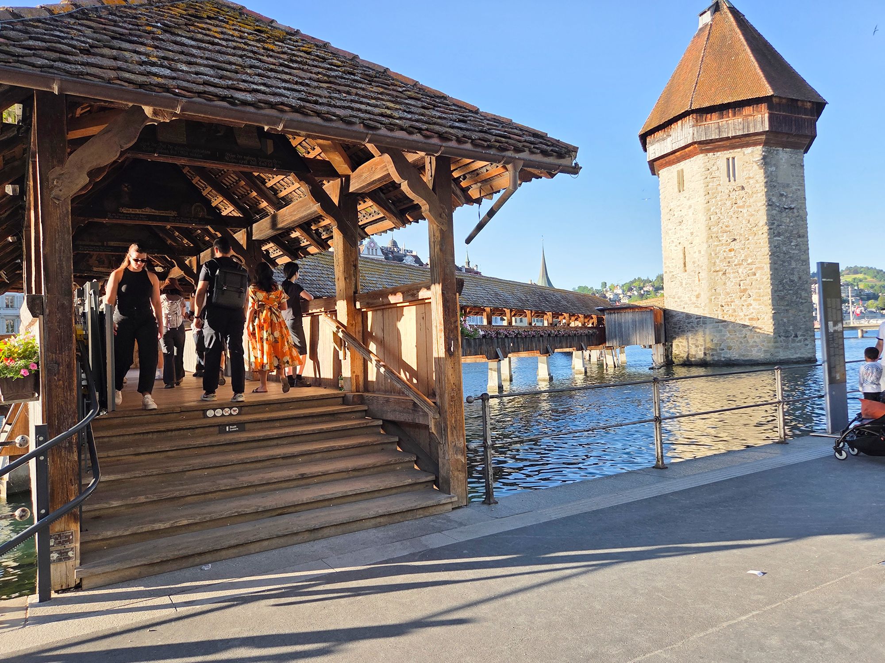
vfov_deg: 58.9
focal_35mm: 23
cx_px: 442
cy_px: 332
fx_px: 588
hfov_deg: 73.9
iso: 80
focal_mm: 5.4
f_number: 1.8
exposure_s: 1/1844
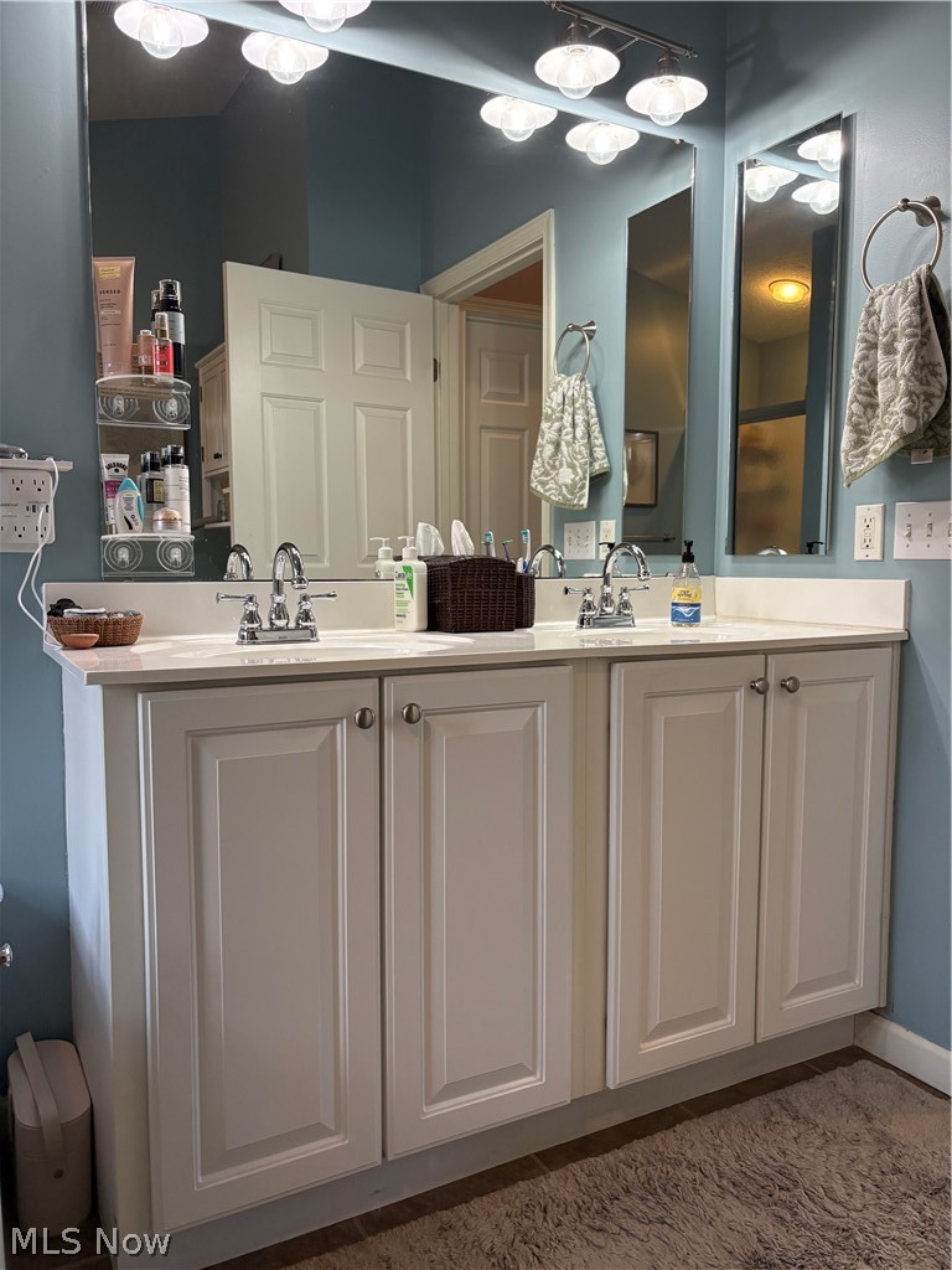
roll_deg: -0.9
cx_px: 476
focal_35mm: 26
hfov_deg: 53.1
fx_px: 953
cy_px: 635
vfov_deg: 67.3
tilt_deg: -4.7
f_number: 1.6
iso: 160
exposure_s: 1/120
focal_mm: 5.96
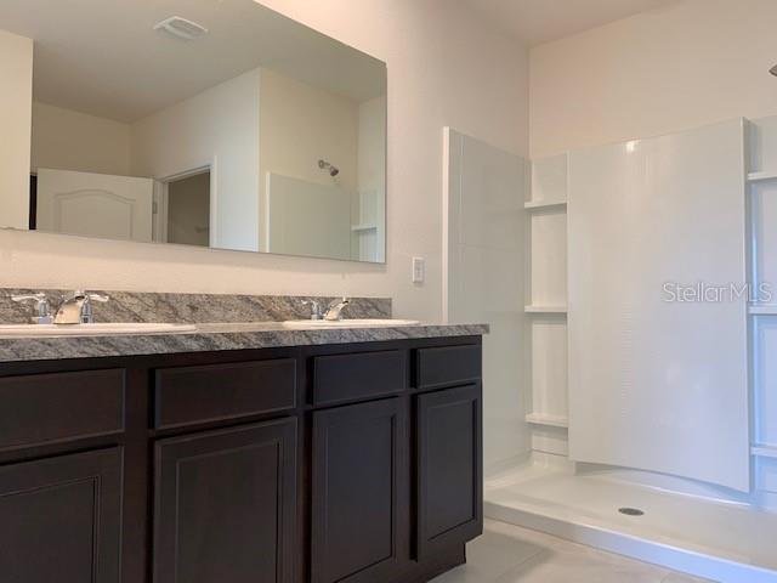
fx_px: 584
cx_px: 388
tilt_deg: +2.1
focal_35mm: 26
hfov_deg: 67.3
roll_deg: +0.9
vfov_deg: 53.1
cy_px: 292
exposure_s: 1/60
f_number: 1.8
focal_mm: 4.25
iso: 100
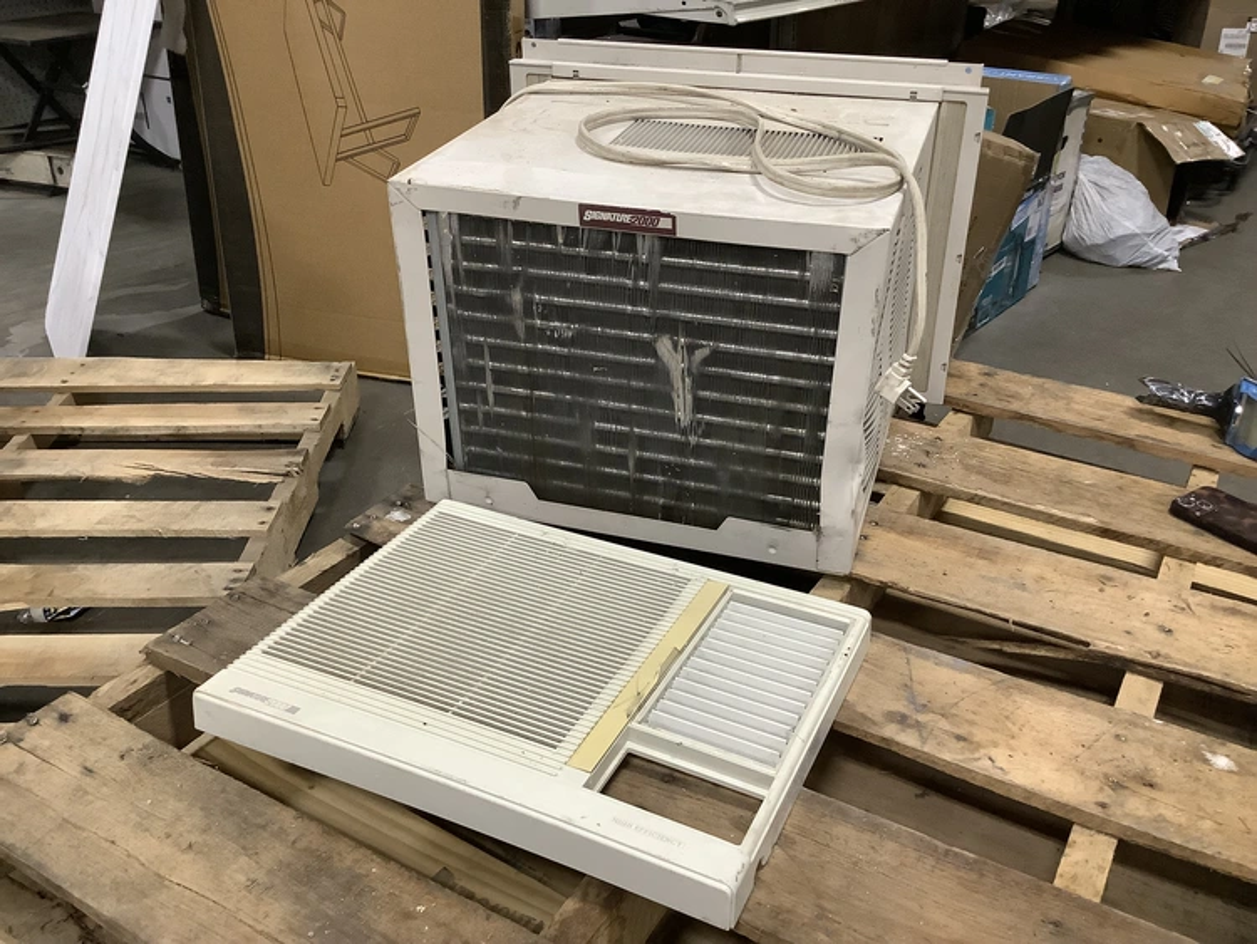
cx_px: 628
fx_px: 1126
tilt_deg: -29.3
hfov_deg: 58.3
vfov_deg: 45.5
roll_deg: -0.8
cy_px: 472
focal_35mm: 31
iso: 320
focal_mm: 3.3
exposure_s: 1/40
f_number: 2.4
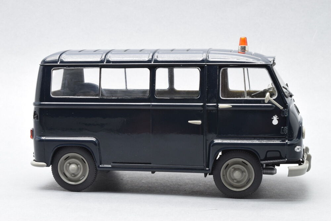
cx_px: 166
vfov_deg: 20.2
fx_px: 621
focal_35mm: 68
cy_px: 110
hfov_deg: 29.9
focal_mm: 45
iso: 640
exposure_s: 1/3
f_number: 22
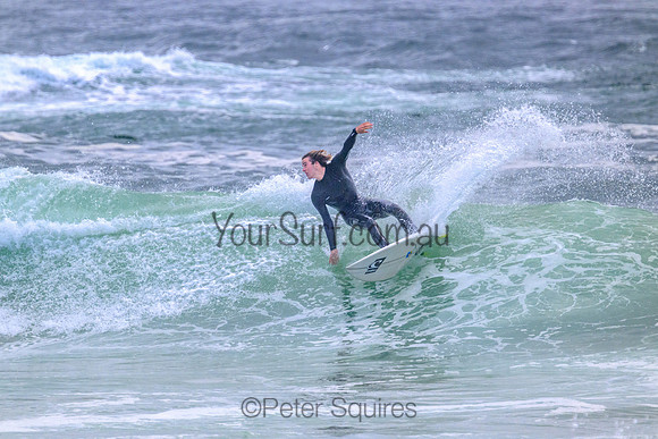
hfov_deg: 2.7
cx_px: 329
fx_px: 13894
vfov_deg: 1.8
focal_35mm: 760
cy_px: 220
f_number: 11
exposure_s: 1/1600
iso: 1800
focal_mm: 760
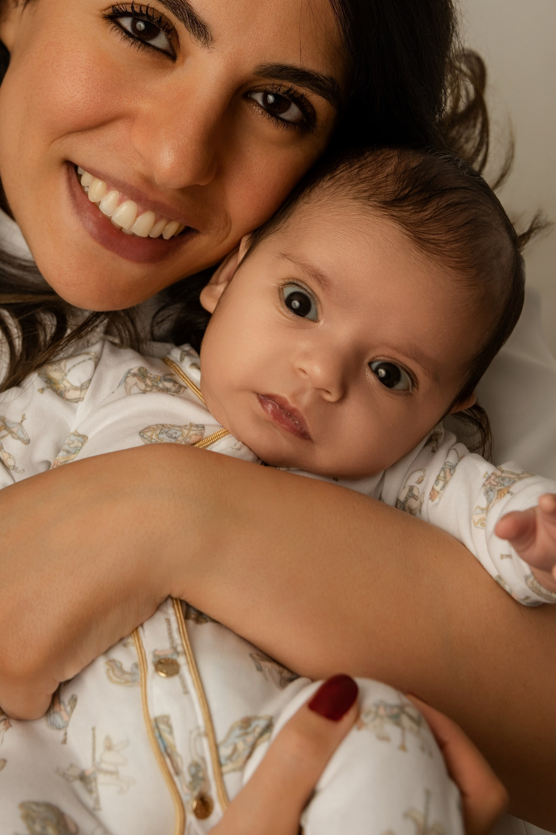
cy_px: 280
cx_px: 201
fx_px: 2548
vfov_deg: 18.5
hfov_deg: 12.4
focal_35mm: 110
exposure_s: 1/160
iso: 125
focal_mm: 68
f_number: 5.6
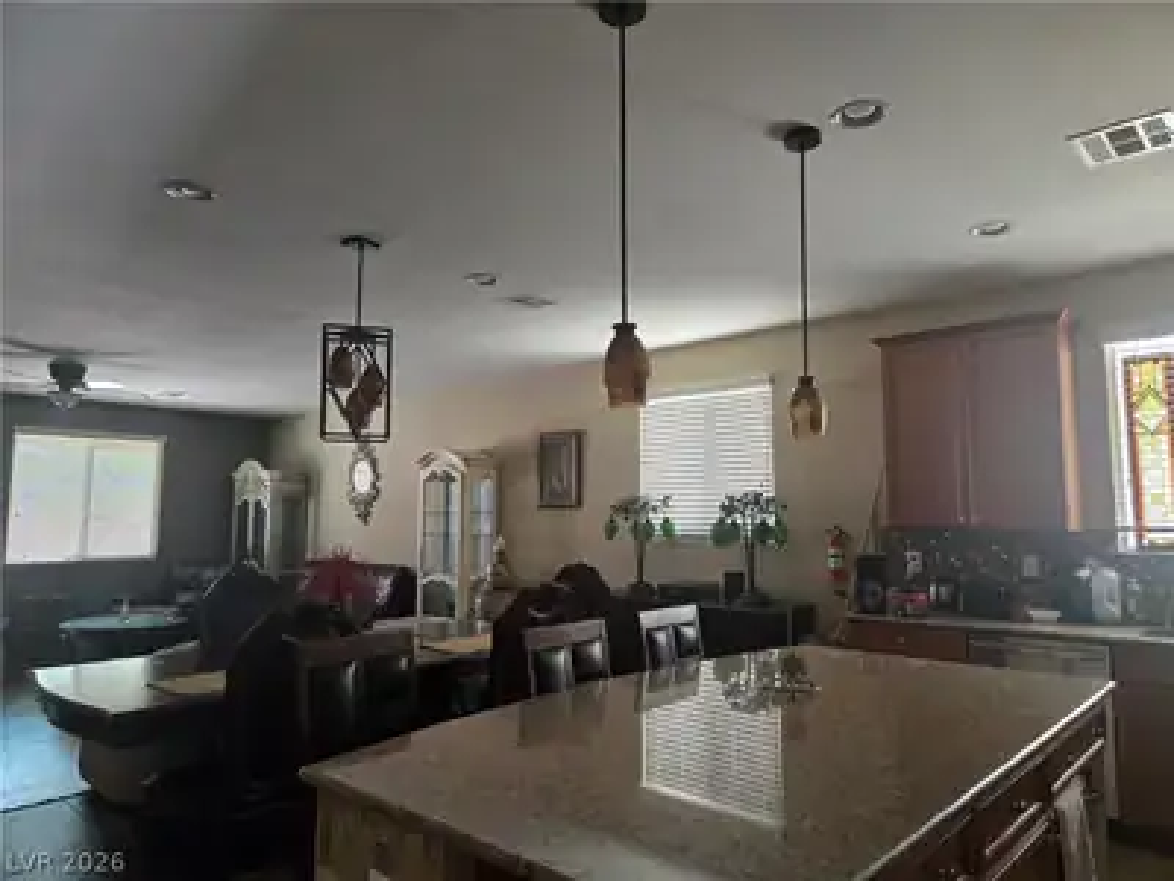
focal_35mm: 23
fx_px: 780
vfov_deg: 58.9
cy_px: 440
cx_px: 587
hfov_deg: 73.9
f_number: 1.8
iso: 640
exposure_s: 1/120
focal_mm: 5.4
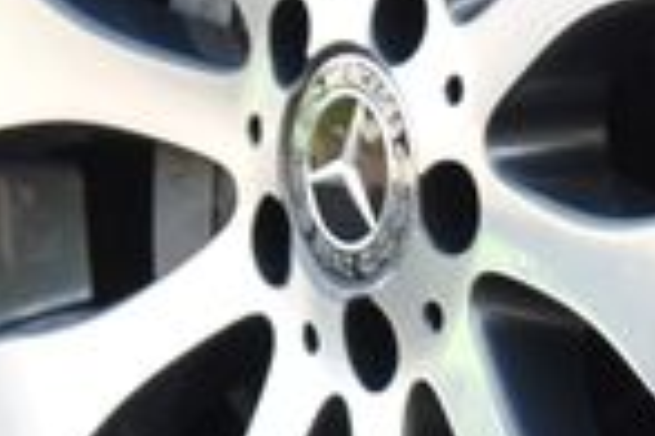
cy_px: -151
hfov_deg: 2.8
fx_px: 13335
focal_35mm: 733
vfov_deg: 1.9
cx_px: 1096
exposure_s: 1/200
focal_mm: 105
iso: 500
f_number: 7.1
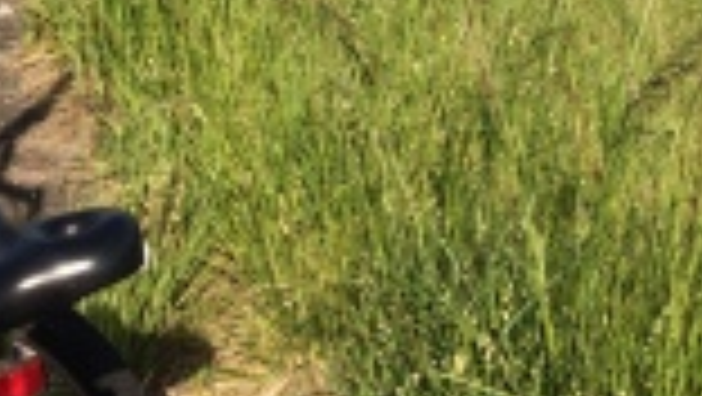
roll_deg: -1.4
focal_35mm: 101
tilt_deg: -5.6
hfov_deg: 19.9
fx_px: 1881
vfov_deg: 10.6
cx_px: 830
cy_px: -500
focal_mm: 4.15
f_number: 2.2
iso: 32
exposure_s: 1/2053
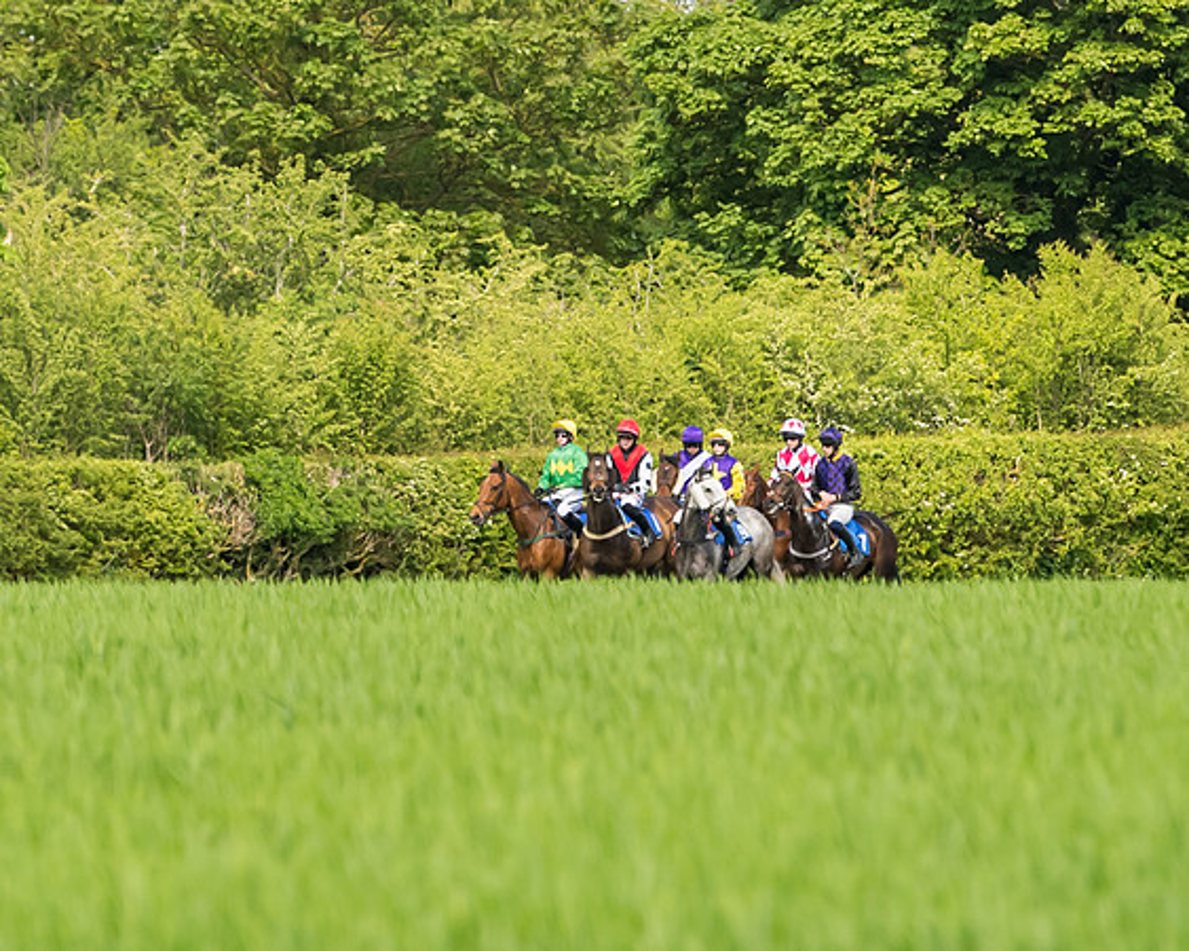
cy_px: 629
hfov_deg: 2.9
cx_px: 695
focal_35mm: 675
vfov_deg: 2.3
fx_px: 23736
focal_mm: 200
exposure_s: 1/1600
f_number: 4
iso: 400
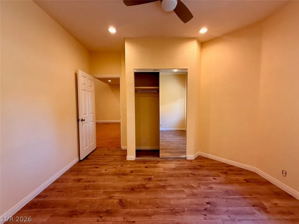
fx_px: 121
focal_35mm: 14
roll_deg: -0.2
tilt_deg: -3.0
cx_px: 150
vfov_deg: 85.7
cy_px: 112
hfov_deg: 102.1
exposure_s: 1/99
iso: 250
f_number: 2.2
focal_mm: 2.22
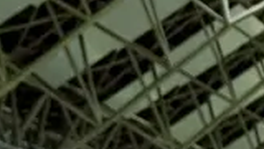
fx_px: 2142
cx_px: 738
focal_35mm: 306
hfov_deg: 6.5
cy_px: 374
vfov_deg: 3.9
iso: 800
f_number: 2.8
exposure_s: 1/50
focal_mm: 39
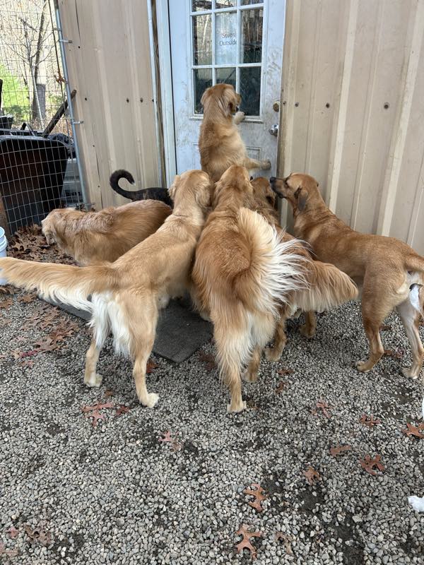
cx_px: 212
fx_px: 425
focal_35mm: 26
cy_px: 282
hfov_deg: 53.1
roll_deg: +1.1
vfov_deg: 67.3
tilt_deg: -26.2
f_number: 1.5
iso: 40
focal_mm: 5.7
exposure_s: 1/271
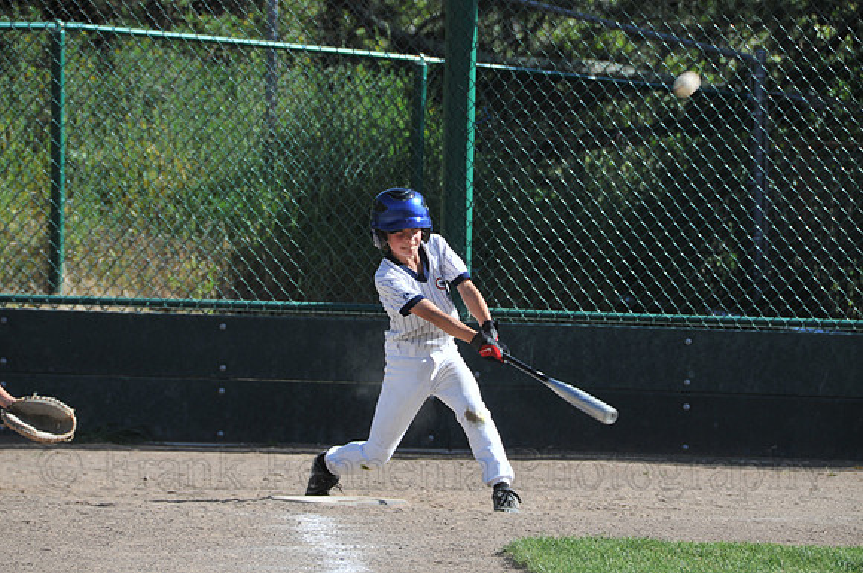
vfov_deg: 4.6
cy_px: 286
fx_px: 7182
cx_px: 432
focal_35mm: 300
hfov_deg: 6.9
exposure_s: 1/500
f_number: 8
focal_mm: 200
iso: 200
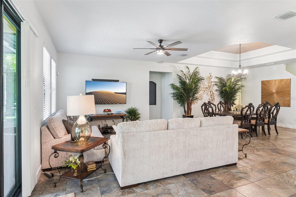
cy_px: 98
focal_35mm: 20
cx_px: 148
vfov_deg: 61.9
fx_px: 164
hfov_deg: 84.0
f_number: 8
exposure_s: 1/8
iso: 400
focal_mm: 20
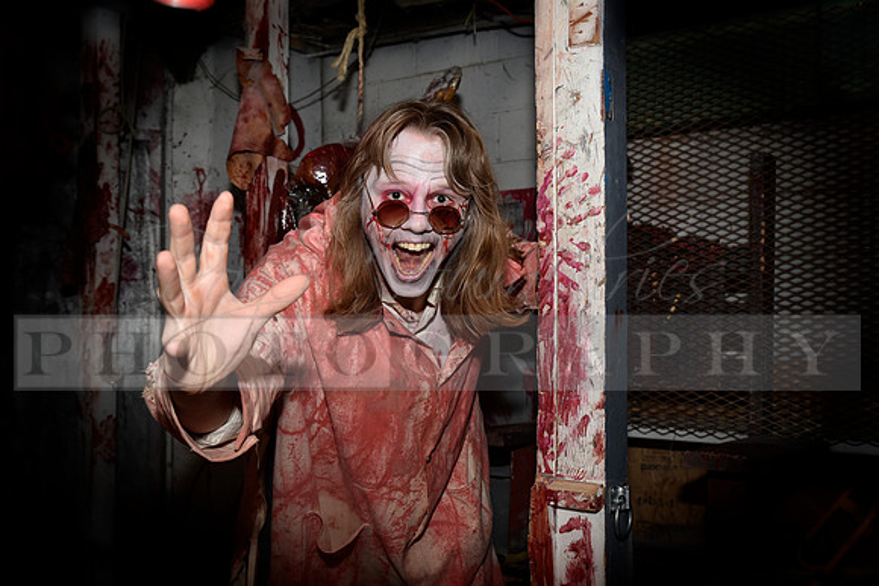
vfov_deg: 33.4
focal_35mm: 40
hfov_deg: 48.4
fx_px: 977
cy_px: 293
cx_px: 440
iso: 800
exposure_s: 1/60
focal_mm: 40
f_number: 7.1
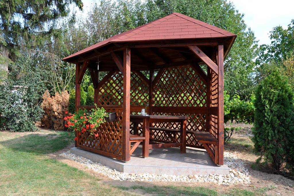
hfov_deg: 57.2
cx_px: 147
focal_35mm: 33
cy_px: 98
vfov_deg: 40.0
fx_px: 270
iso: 200
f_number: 10
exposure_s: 1/100
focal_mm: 22
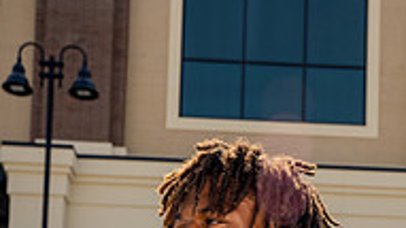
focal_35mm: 89
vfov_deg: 12.0
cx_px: 281
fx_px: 957
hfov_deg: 23.8
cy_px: 469
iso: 100
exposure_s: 1/320
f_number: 7.1
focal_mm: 36
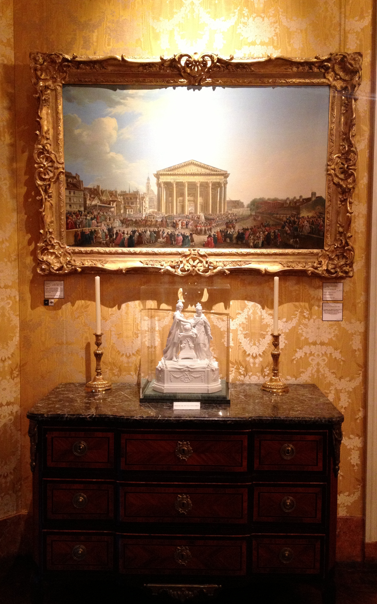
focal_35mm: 38
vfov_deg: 51.5
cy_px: 303
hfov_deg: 33.6
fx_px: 625
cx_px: 189
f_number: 2.4
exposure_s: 1/20
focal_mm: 4.28
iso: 250
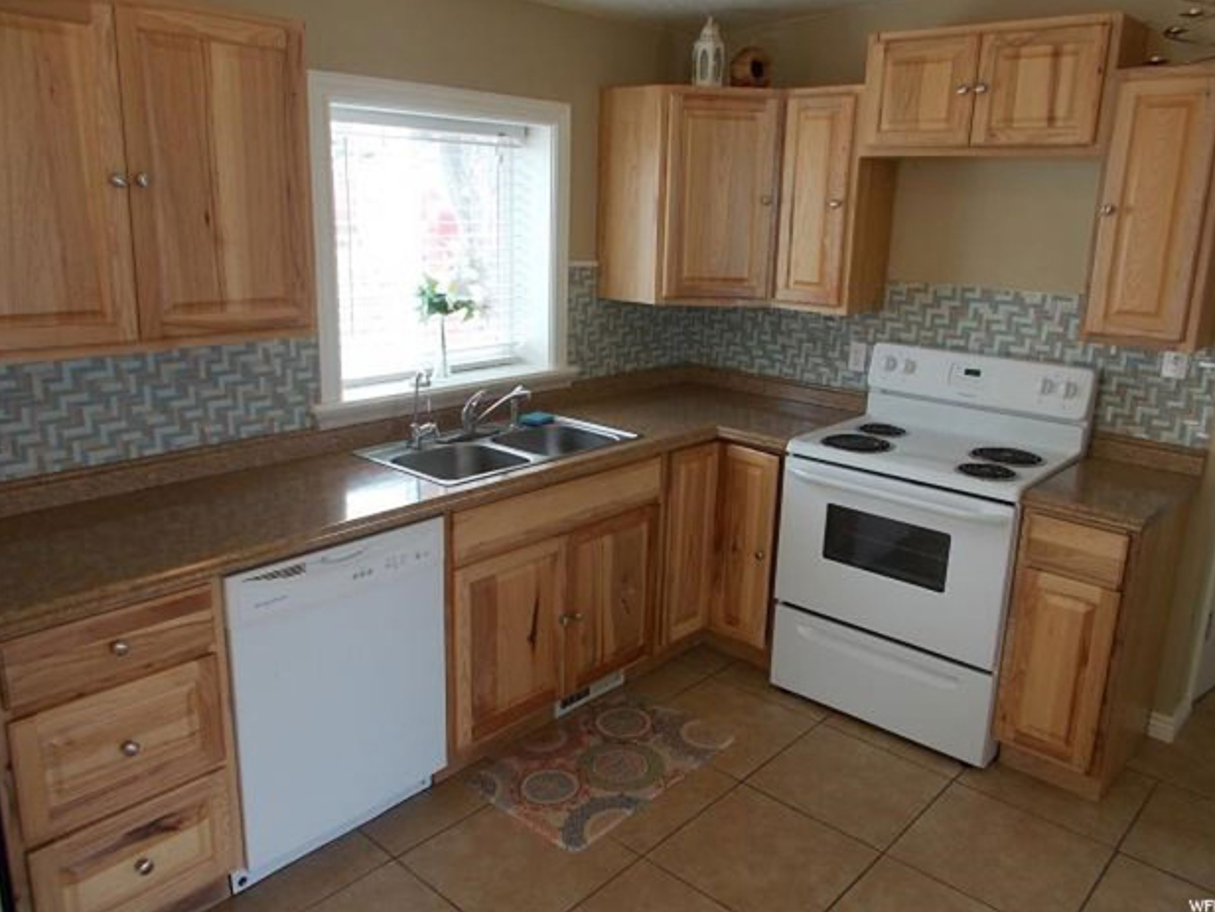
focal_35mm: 27
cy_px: 440
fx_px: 948
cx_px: 621
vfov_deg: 51.3
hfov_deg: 65.3
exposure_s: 1/25
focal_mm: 4.6
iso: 100
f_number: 3.2
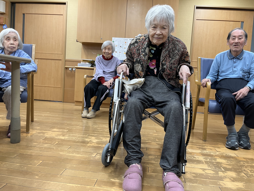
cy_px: 96
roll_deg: -2.8
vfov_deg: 53.1
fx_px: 191
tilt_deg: -3.8
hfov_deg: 67.3
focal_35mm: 26
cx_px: 127
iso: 125
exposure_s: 1/60
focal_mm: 5.1
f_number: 1.6
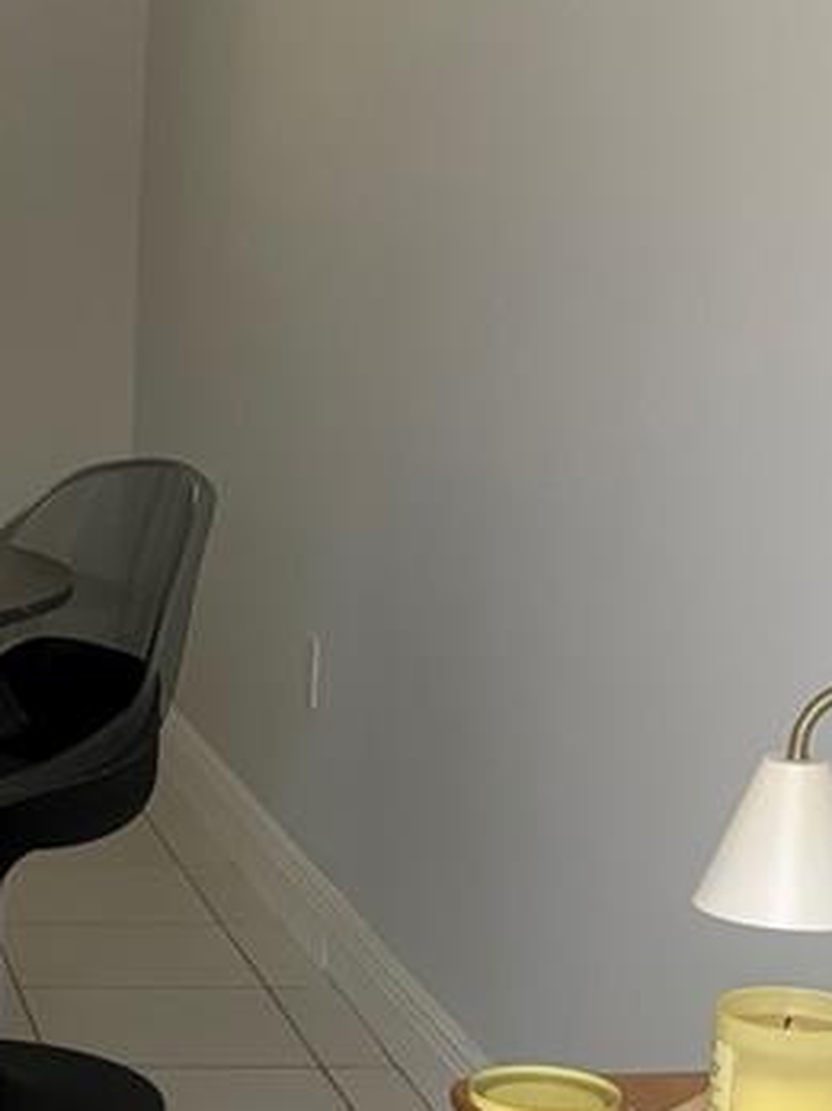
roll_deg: +0.6
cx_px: -378
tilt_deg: -11.1
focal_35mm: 90
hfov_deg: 15.3
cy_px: 759
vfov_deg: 21.7
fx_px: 2886
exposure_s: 1/60
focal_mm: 5.96
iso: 250
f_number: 1.6
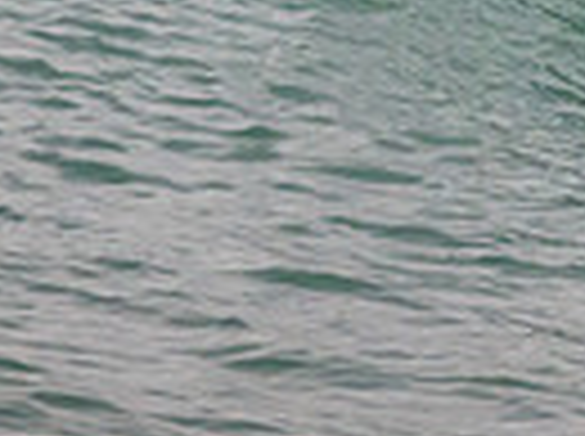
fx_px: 57994
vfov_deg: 0.4
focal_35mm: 3438
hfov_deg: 0.6
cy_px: -294
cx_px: 1080
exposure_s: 1/1250
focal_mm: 800
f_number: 11
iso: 4500
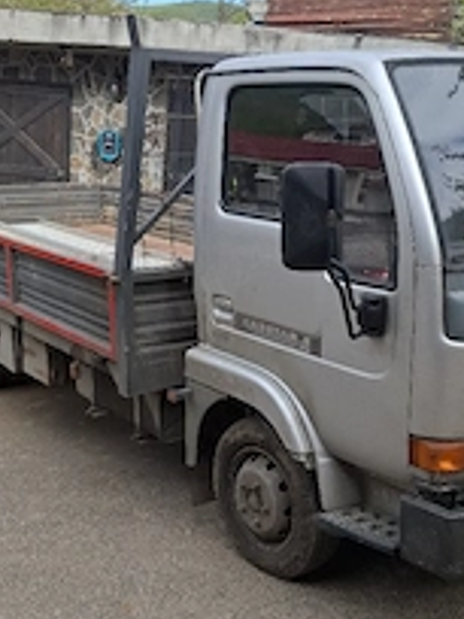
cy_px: 319
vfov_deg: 42.1
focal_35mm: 45
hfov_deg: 32.1
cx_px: 285
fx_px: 804
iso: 50
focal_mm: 5.54
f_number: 1.8
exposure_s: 1/1000
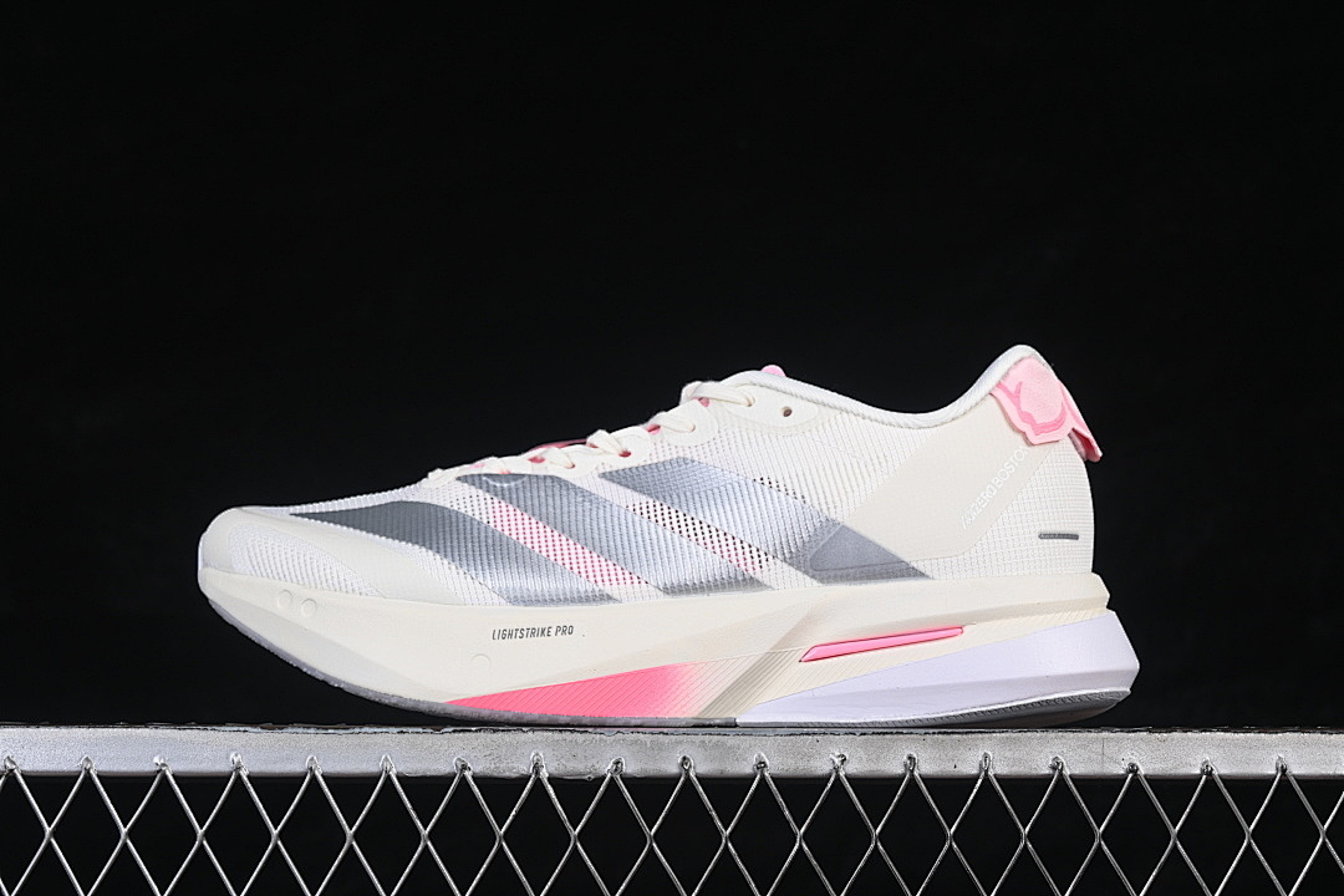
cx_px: 672
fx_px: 2800
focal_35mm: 75
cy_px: 448
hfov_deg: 27.0
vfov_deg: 18.2
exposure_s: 1/80
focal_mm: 50
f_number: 8
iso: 160
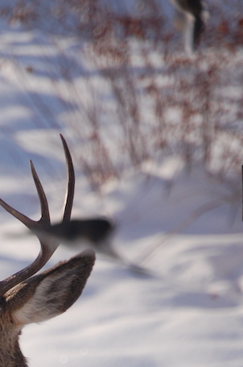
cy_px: 416
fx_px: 7657
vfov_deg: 2.7
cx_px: 19
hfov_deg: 1.8
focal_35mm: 754
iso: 400
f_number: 5.6
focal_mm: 200
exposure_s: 1/1600
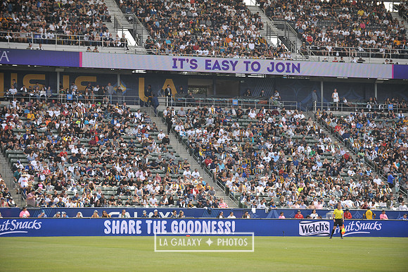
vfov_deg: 10.5
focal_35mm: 130
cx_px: 204
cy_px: 136
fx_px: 1472
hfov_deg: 15.8
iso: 320
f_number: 3.5
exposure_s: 1/2500
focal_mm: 130
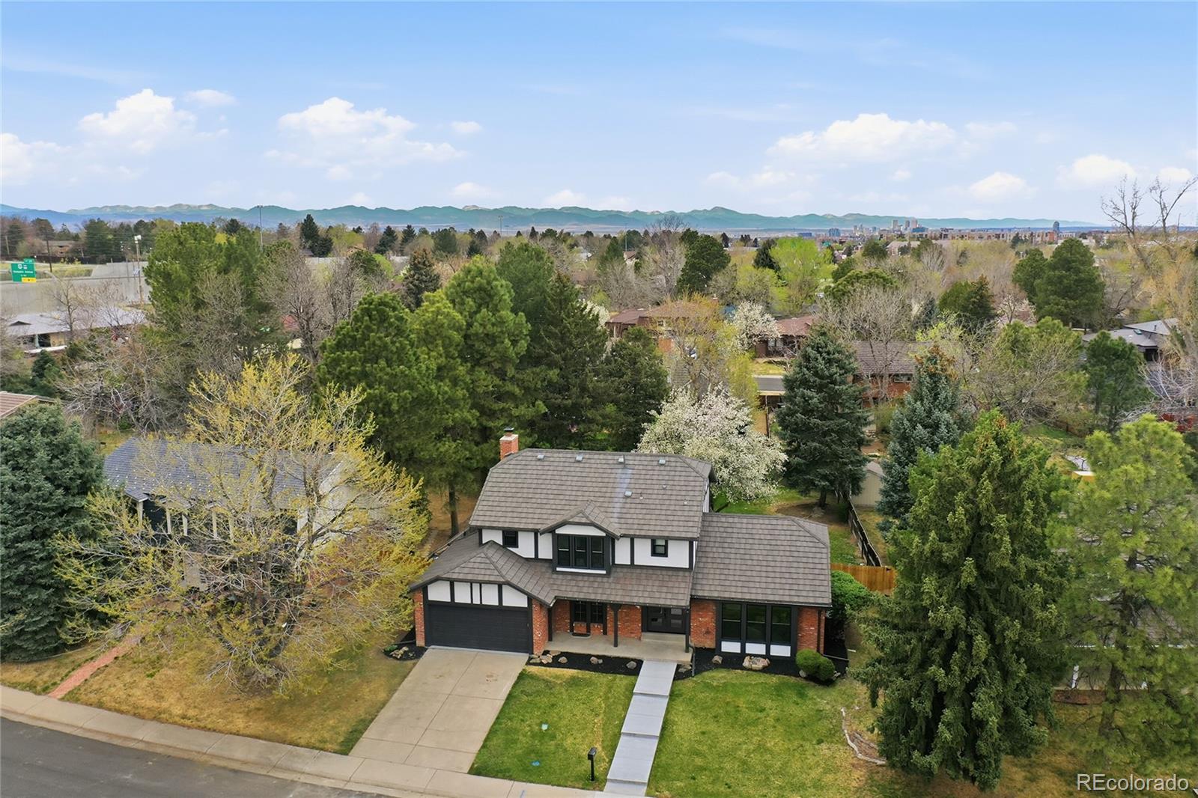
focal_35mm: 28
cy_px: 399
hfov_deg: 65.5
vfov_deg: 46.4
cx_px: 599
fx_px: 932
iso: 100
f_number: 5
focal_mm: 10.3
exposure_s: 1/200
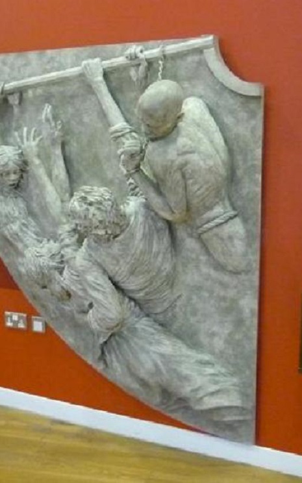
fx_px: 619
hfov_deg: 27.4
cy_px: 241
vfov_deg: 42.6
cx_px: 179
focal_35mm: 47
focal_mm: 5.5
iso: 800
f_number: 2.8
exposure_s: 1/40
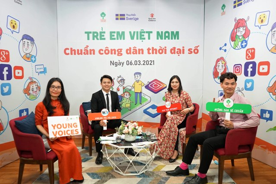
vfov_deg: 46.4
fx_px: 215
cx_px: 138
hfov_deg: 65.5
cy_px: 92
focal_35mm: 28
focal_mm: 28
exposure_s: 1/160
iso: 640
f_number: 3.5
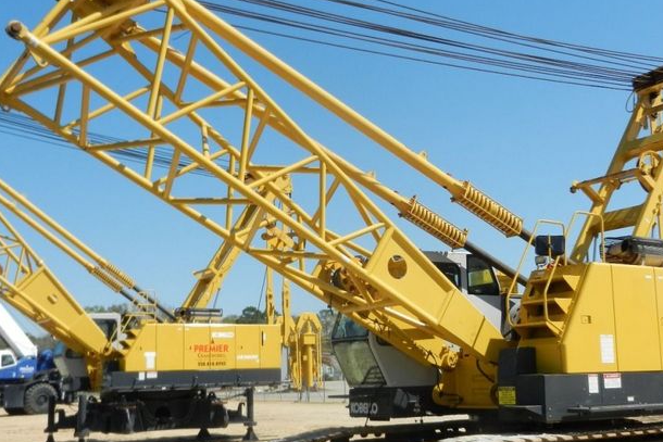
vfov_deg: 29.9
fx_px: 829
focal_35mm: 45
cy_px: 243
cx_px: 415
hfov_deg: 43.3
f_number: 3.8
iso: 160
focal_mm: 5.9
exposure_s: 1/1600
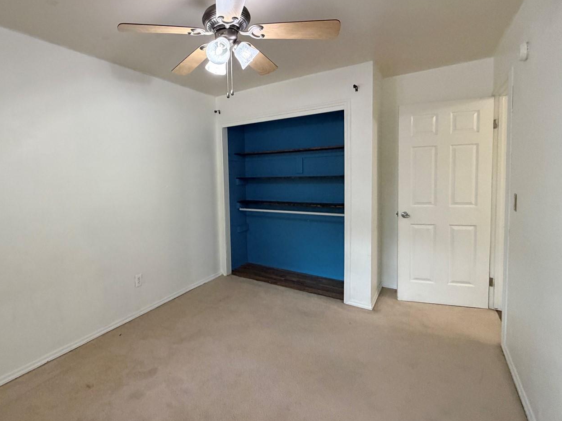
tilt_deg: +0.2
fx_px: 292
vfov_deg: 71.4
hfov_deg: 85.8
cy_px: 192
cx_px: 205
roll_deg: +2.3
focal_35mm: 18
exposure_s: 1/60
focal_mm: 2.22
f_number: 2.2
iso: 320
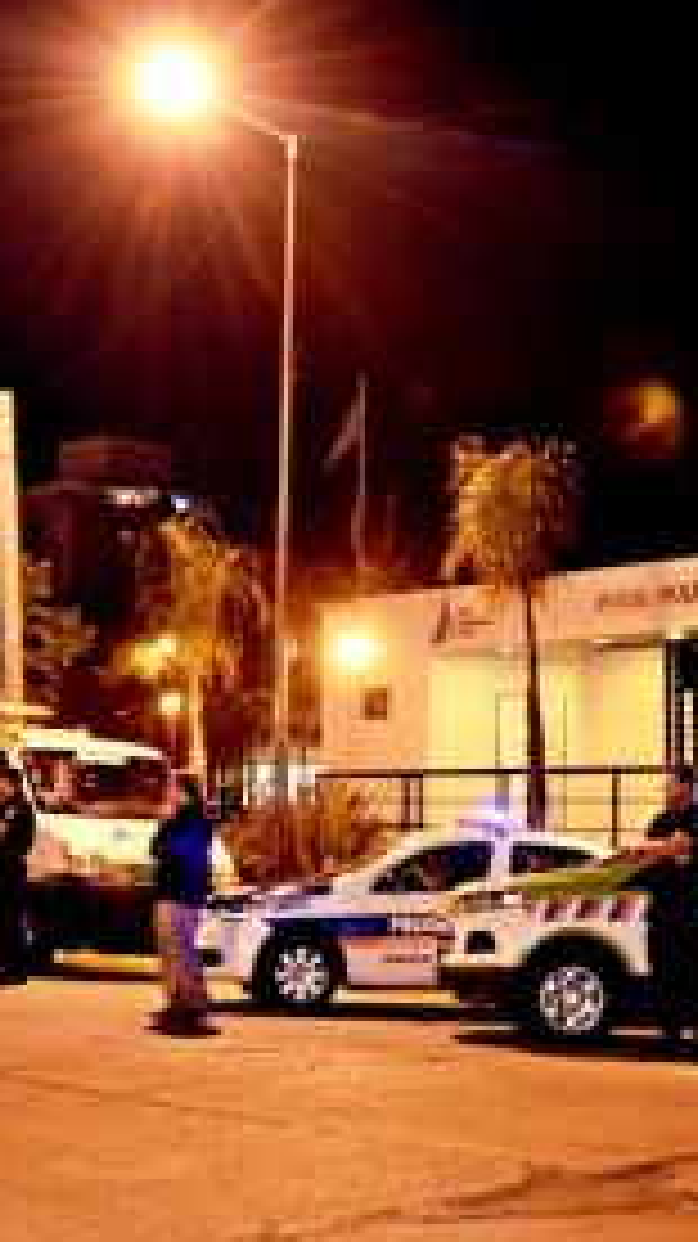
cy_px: 590
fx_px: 1845
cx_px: 603
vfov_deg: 37.2
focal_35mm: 56
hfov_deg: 21.0
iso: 1600
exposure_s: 1/40
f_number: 3.8
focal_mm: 22
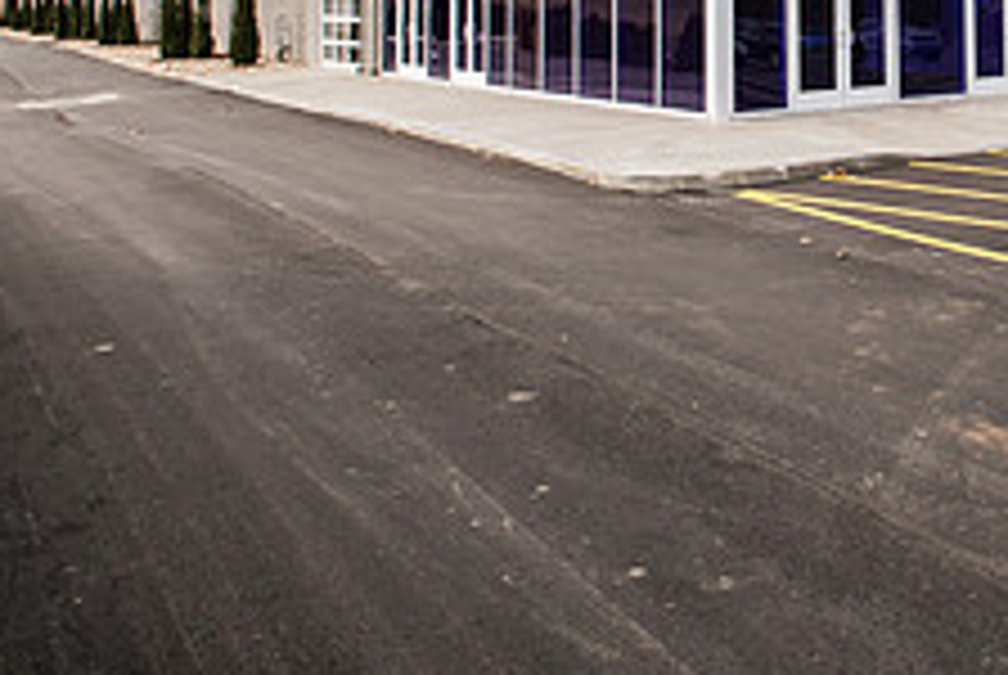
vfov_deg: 27.5
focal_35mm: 44
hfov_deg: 39.6
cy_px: -97
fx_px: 1234
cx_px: 990
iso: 200
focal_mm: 17
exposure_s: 1/400
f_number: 7.1
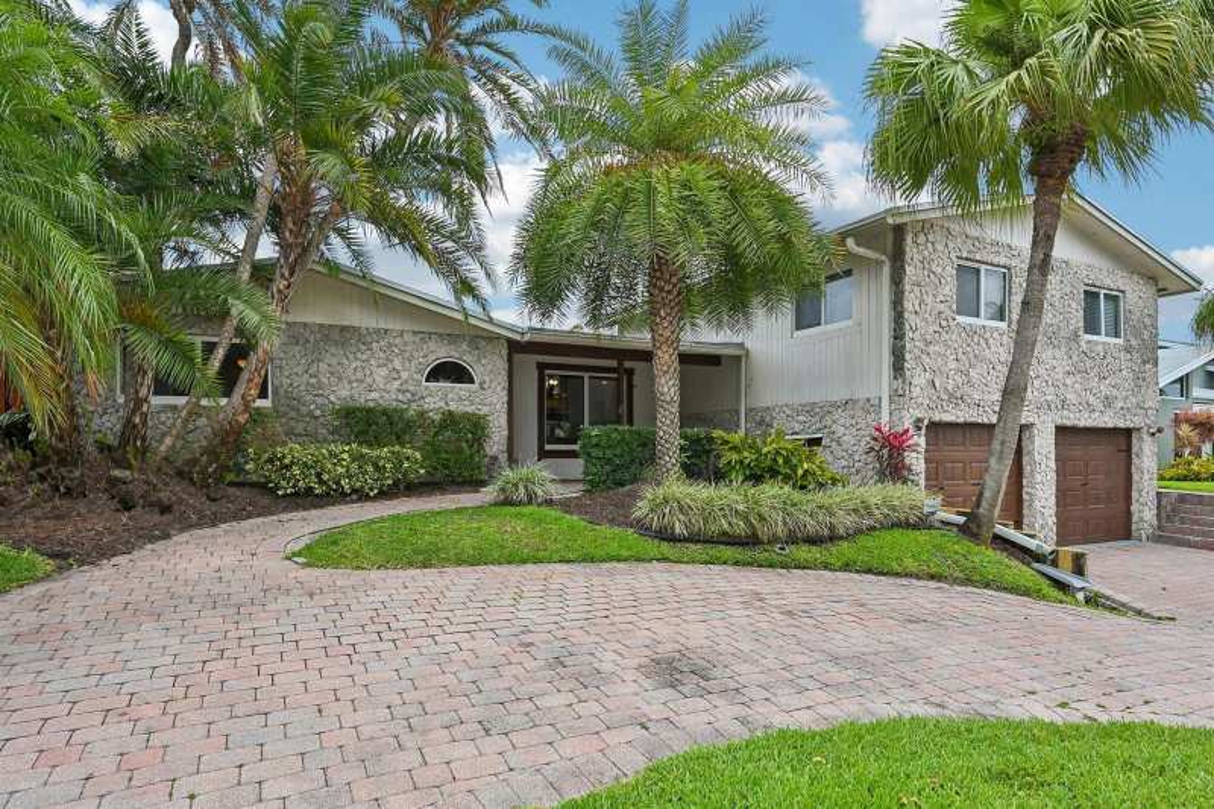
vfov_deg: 63.2
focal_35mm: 20
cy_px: 404
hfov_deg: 85.4
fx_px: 657
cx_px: 607
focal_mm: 19.5
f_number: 8
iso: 1250
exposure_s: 1/1250
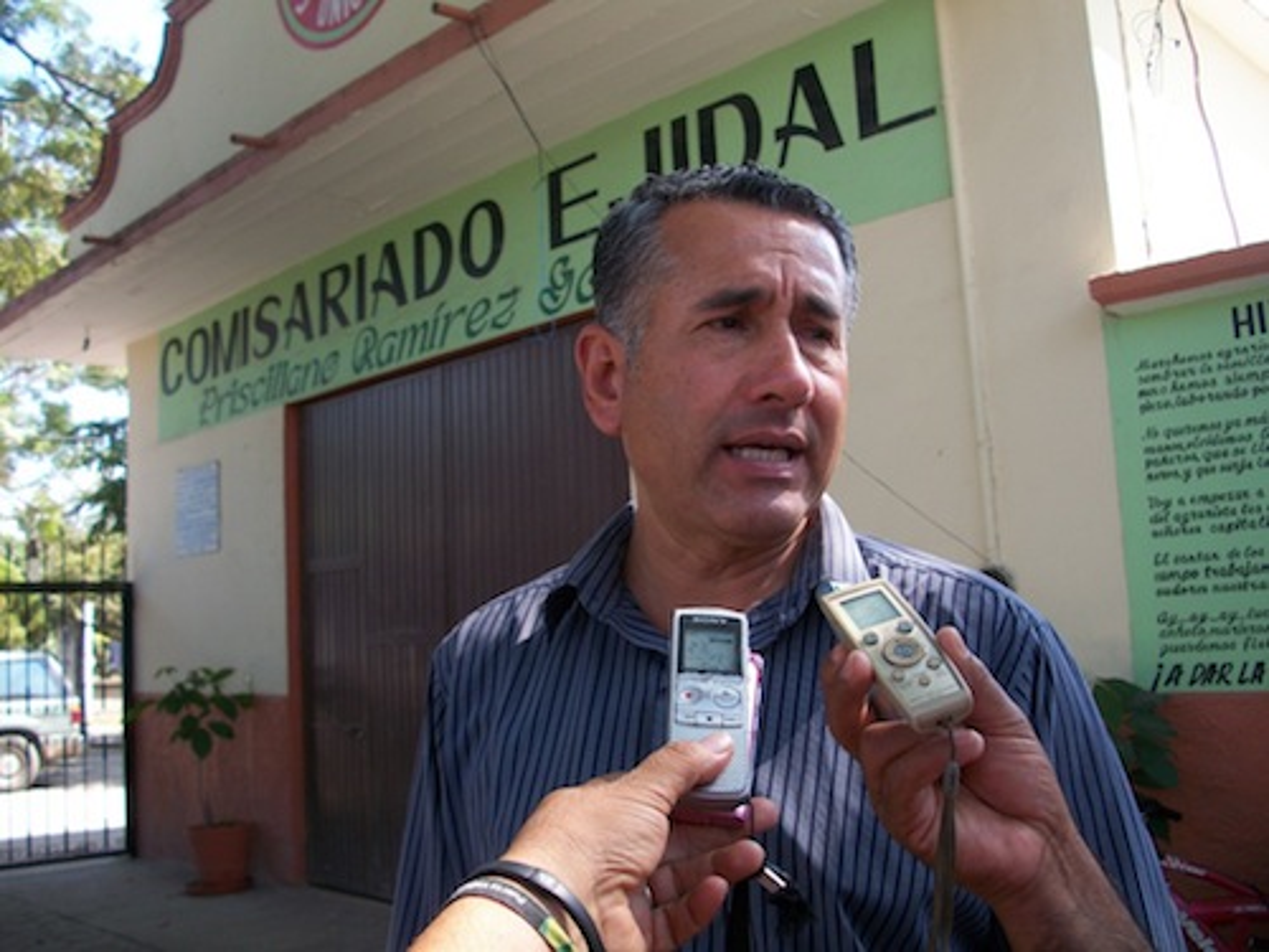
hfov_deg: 52.6
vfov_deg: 40.7
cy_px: 476
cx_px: 634
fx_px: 1283
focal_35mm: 35
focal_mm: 6.3
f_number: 3.1
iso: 80
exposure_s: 1/160
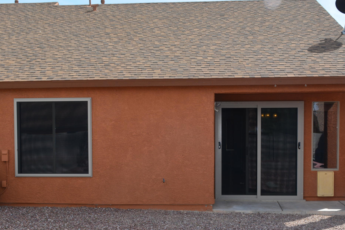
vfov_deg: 23.2
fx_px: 556
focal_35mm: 58
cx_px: 165
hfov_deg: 34.5
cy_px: 161
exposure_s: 1/125
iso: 200
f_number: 11
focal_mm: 24
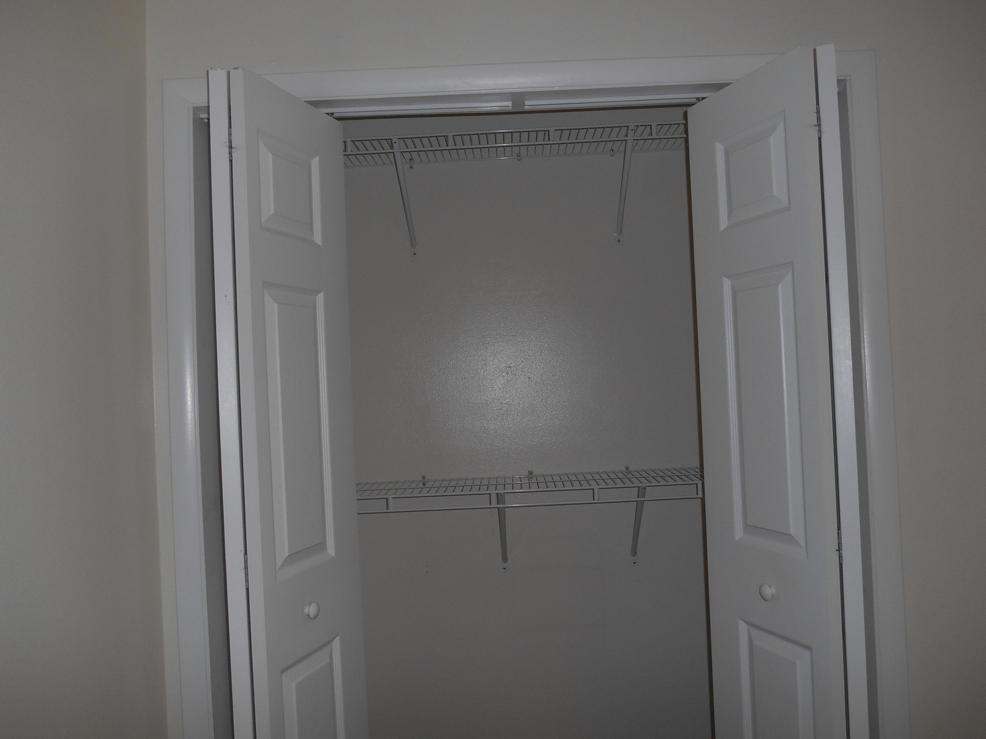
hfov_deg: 67.3
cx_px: 493
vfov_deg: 53.1
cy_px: 370
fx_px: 741
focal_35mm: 26
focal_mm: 4.7
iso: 80
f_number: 3.4
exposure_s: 1/25
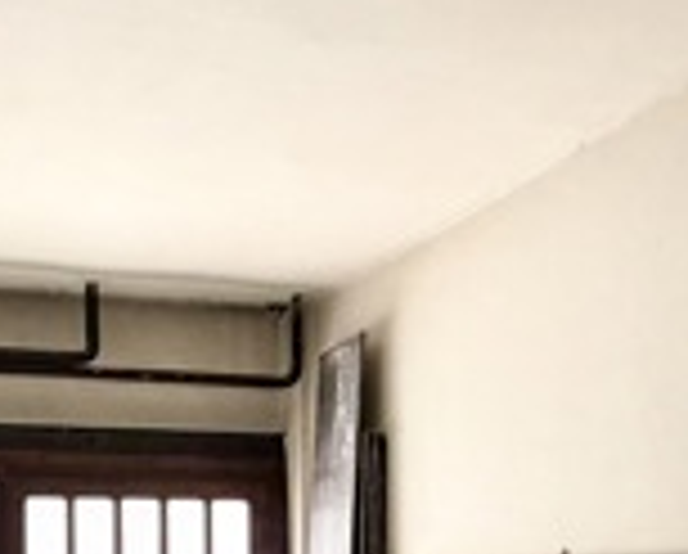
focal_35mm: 57
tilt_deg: -0.6
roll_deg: +0.9
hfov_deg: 32.8
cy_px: 626
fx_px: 1163
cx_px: 261
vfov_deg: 24.7
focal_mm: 2.22
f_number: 2.2
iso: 320
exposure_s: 1/121
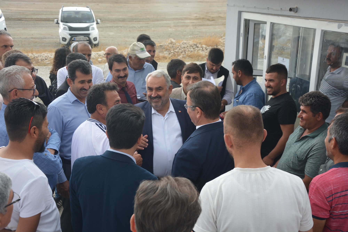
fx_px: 406
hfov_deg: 46.4
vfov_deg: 31.9
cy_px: 116
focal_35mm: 42
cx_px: 174
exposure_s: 1/100
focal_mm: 28
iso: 400
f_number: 5
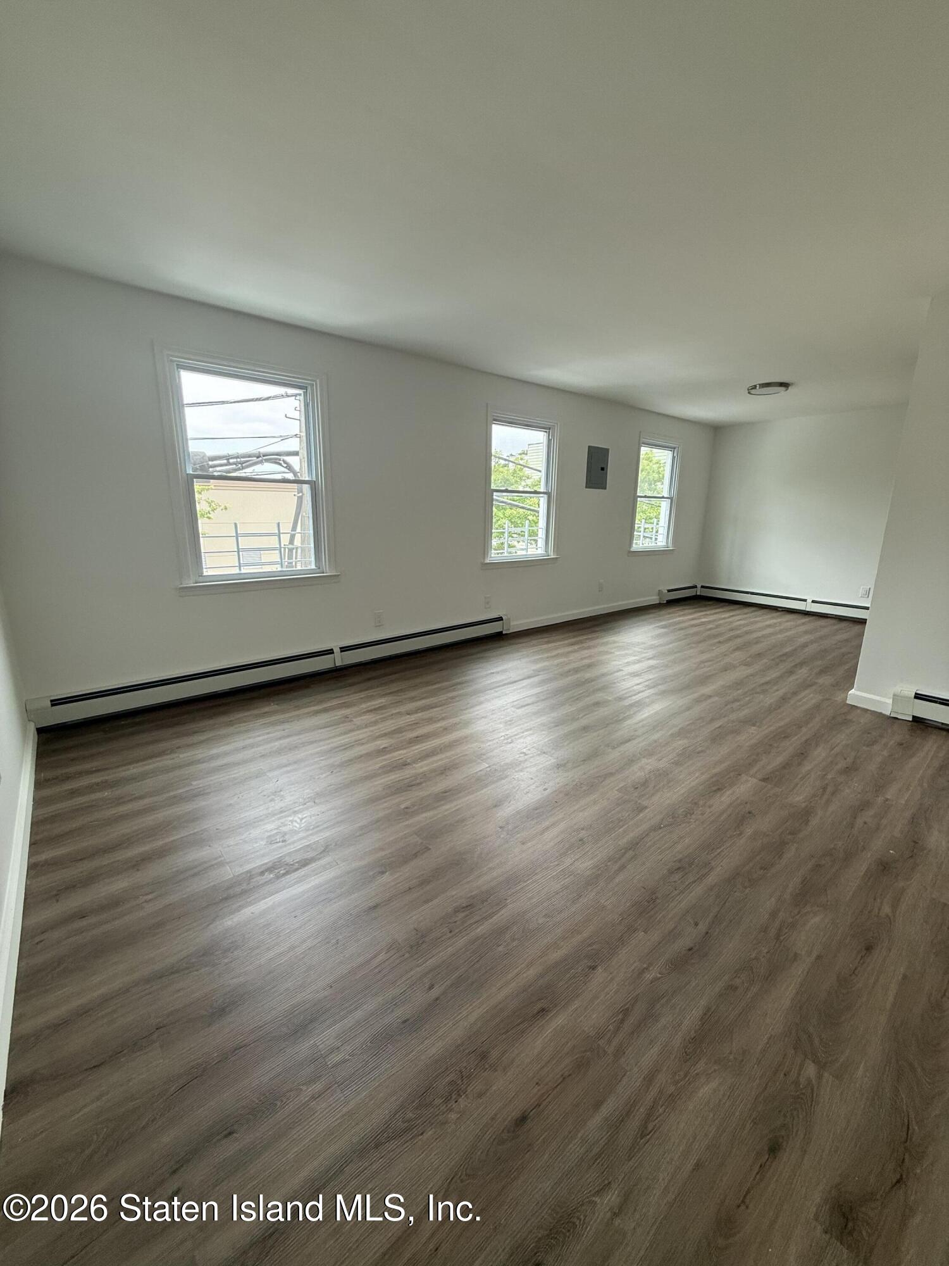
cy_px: 633
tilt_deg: -13.5
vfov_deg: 102.1
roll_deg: +0.3
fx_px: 512
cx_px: 474
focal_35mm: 14
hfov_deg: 85.7
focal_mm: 2.22
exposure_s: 1/120
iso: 100
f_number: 2.2
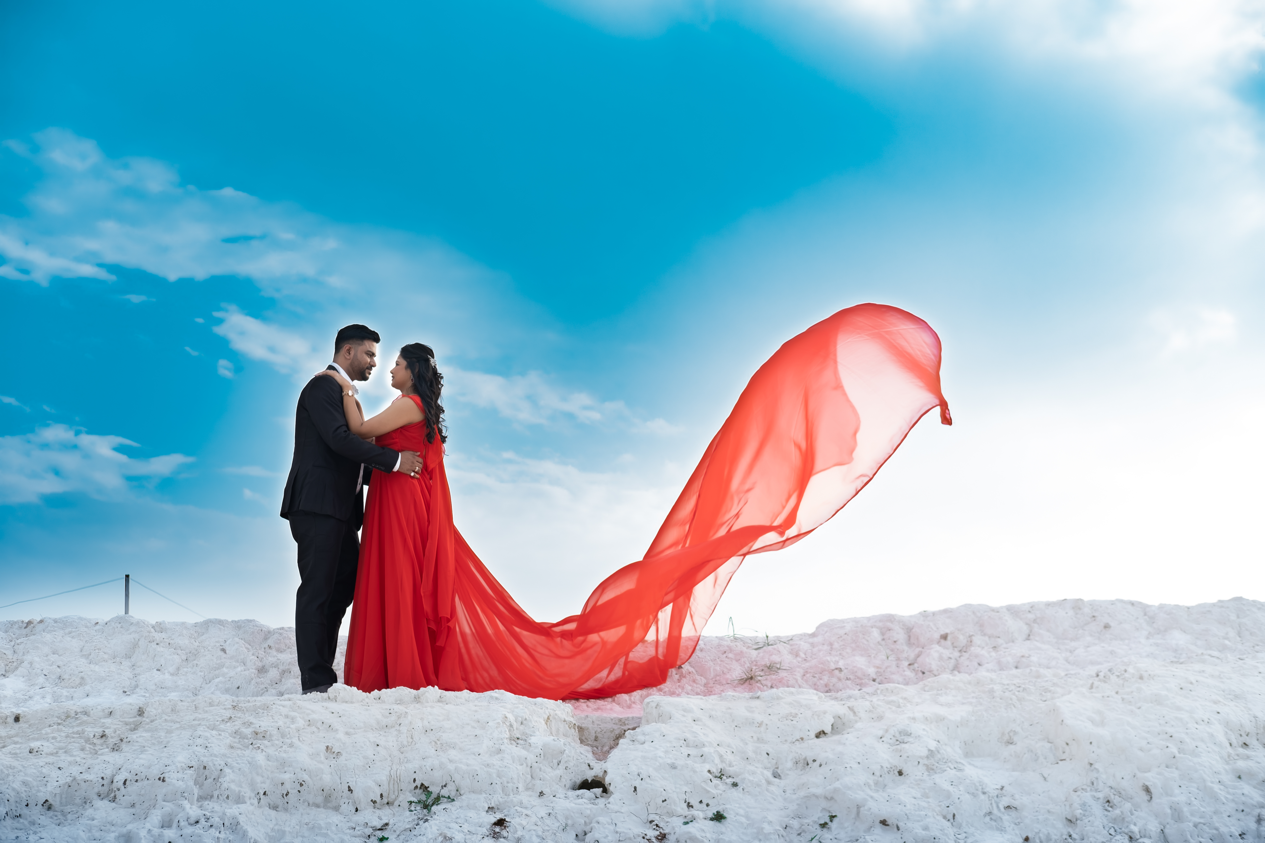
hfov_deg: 37.5
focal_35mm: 53
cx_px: 632
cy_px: 422
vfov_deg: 25.5
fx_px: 1862
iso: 160
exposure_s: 1/250
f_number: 4.5
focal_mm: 35
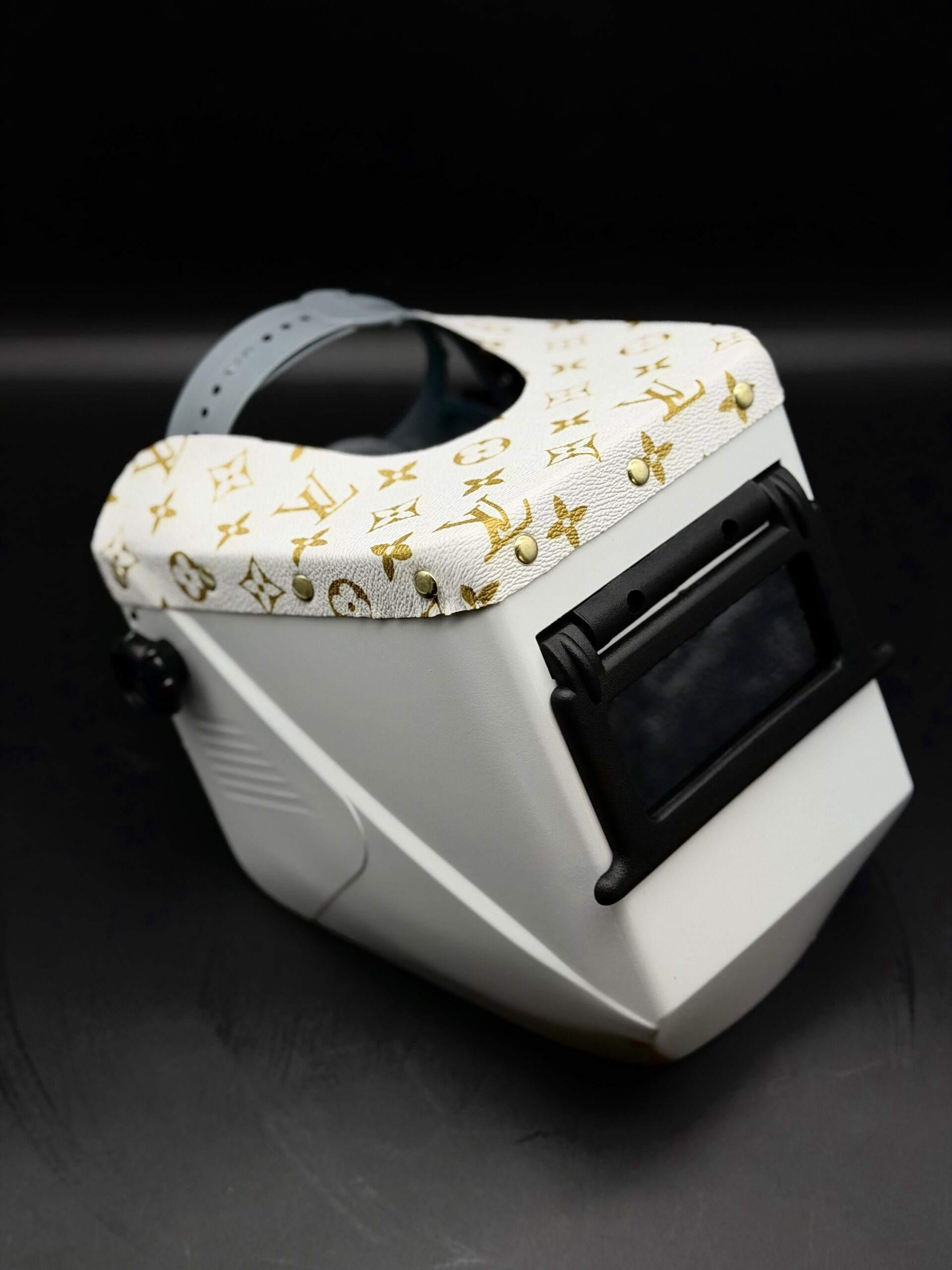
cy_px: 635
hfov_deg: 30.3
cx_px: 476
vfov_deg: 39.7
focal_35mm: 48
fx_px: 1760
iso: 100
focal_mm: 6.76
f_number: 1.78
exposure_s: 1/60
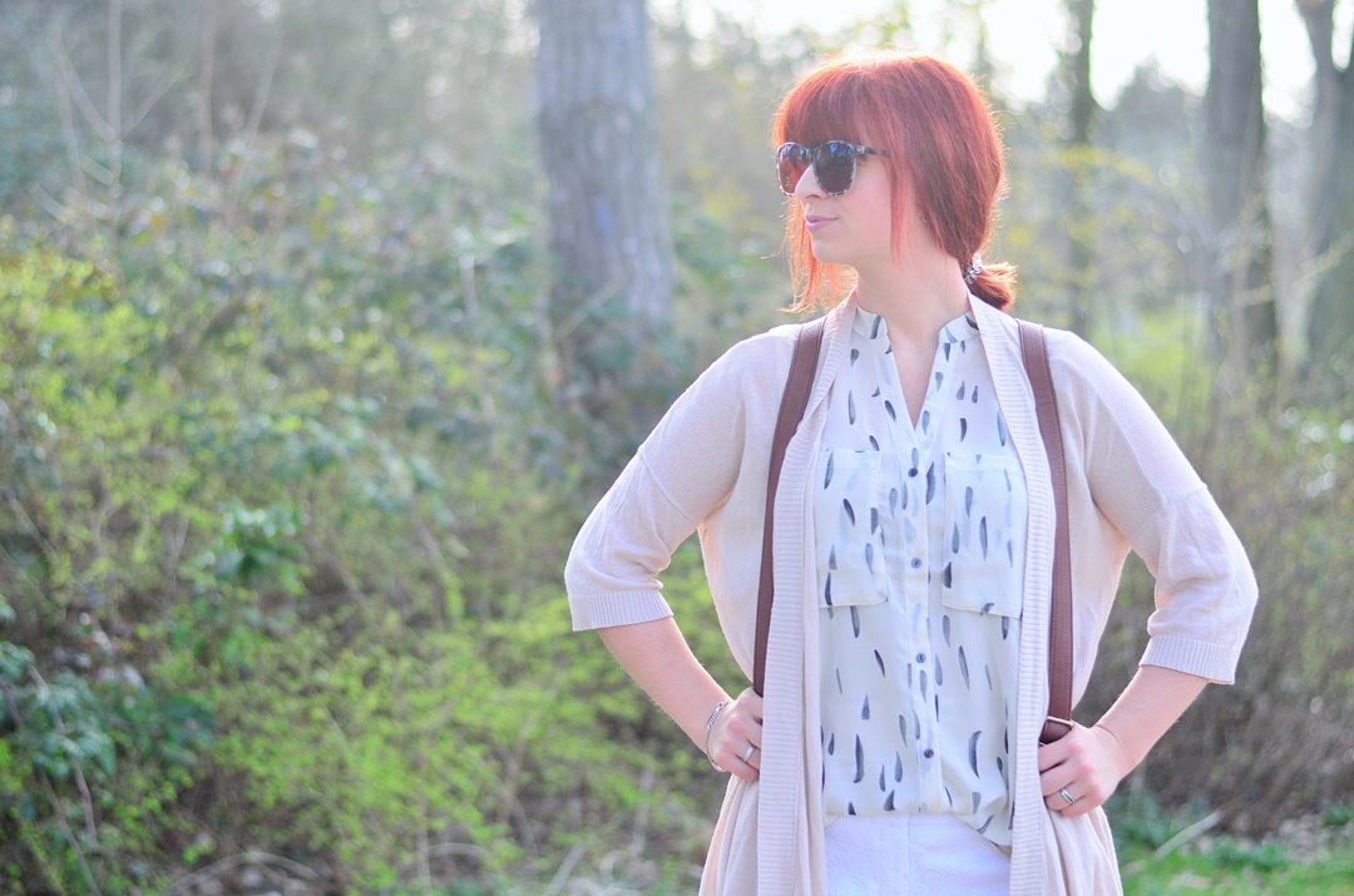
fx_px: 2815
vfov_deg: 18.1
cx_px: 677
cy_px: 448
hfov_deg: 27.0
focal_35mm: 75
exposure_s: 1/800
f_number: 2.2
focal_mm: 50
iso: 200
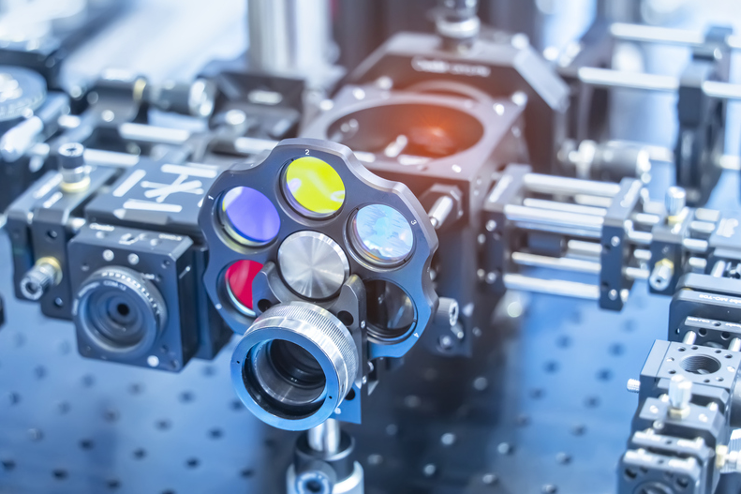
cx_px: 374
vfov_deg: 15.9
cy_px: 246
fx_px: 1770
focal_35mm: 86
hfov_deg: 23.6
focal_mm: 85
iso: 4000
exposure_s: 1/125
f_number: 4.5
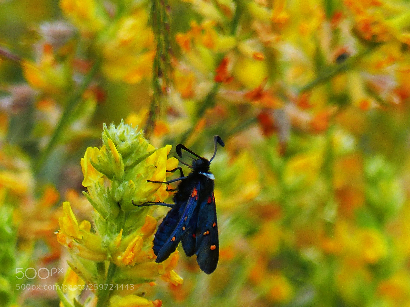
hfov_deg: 1.7
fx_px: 14213
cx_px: 205
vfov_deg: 1.2
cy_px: 154
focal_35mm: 1200
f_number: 4
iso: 100
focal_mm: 108
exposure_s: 1/250
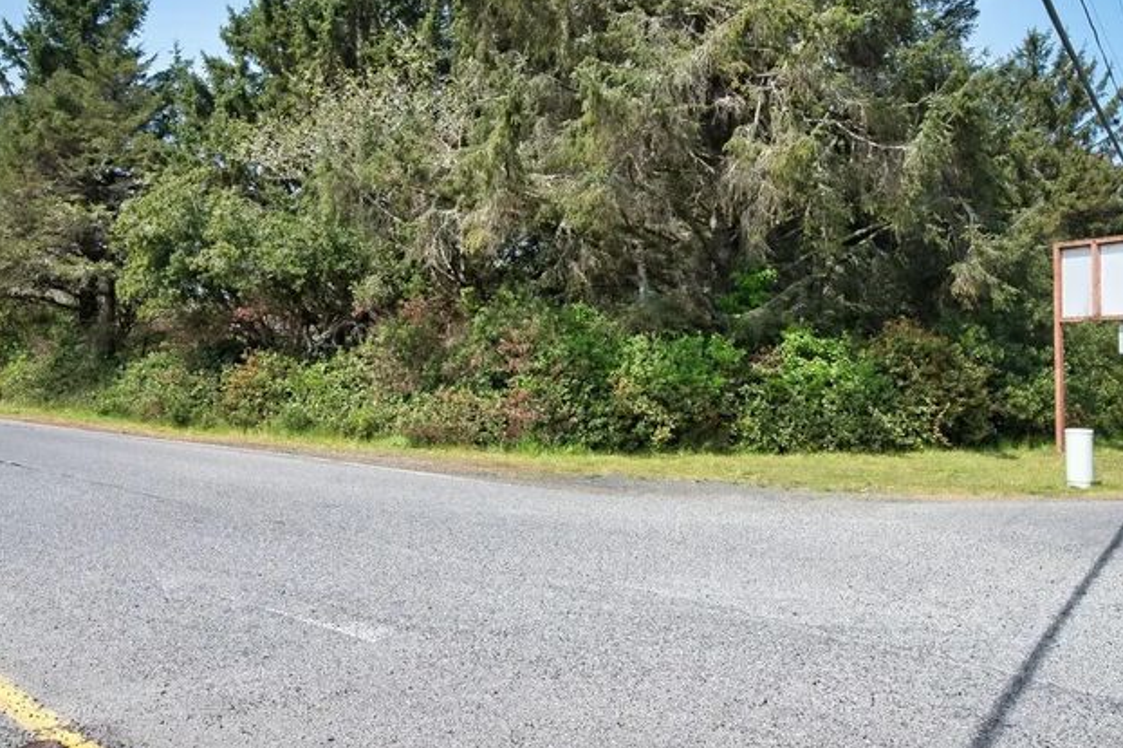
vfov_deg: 46.1
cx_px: 605
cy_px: 307
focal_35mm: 28
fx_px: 873
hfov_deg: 65.4
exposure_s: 1/50
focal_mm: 17
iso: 320
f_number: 22
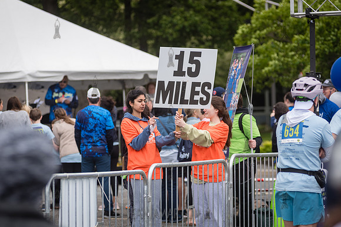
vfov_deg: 7.9
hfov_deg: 11.8
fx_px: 1655
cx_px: 183
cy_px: 121
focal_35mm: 175
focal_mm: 145
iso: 400
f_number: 3.5
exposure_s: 1/1250
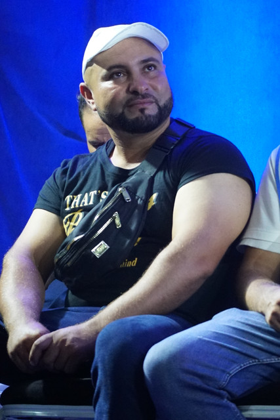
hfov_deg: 6.3
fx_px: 2553
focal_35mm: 219
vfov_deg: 9.4
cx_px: 140
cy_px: 210
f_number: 5.6
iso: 10000
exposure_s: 1/125
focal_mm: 146
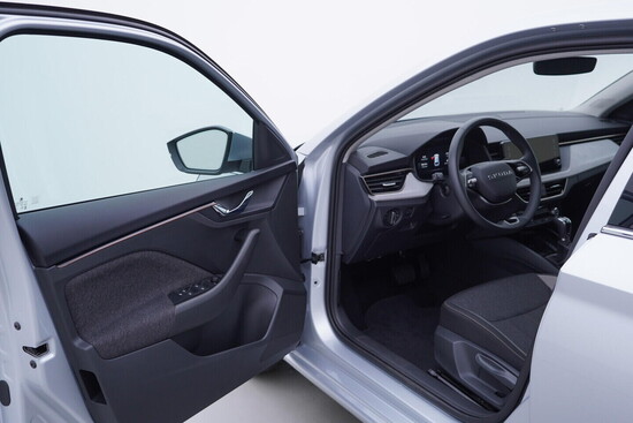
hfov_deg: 53.1
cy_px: 212
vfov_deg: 36.9
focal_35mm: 36
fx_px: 633
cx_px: 316
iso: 125
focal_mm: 24
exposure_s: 1/60
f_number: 3.5
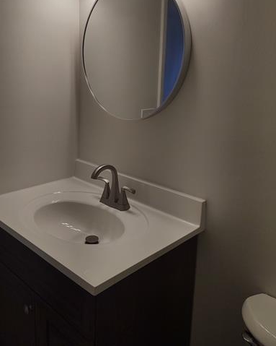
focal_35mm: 33
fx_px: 337
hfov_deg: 44.5
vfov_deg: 53.7
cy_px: 132
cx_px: 128
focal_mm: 4.75
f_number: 1.7
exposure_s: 1/692
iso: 100
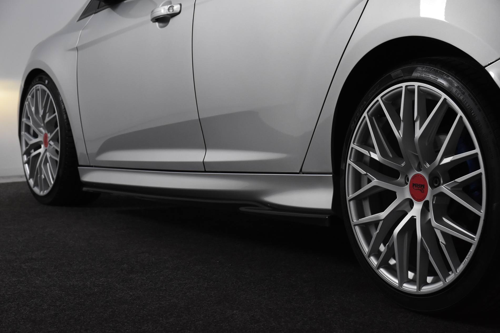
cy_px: 168
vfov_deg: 17.9
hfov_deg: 26.7
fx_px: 1055
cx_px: 249
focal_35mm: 76
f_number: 6.3
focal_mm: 50
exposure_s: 1/160
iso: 1600
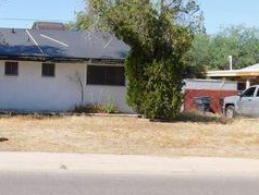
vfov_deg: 23.3
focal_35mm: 63
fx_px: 472
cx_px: 0
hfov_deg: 28.8
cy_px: 87
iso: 125
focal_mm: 5.3
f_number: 3.2
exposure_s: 1/1000
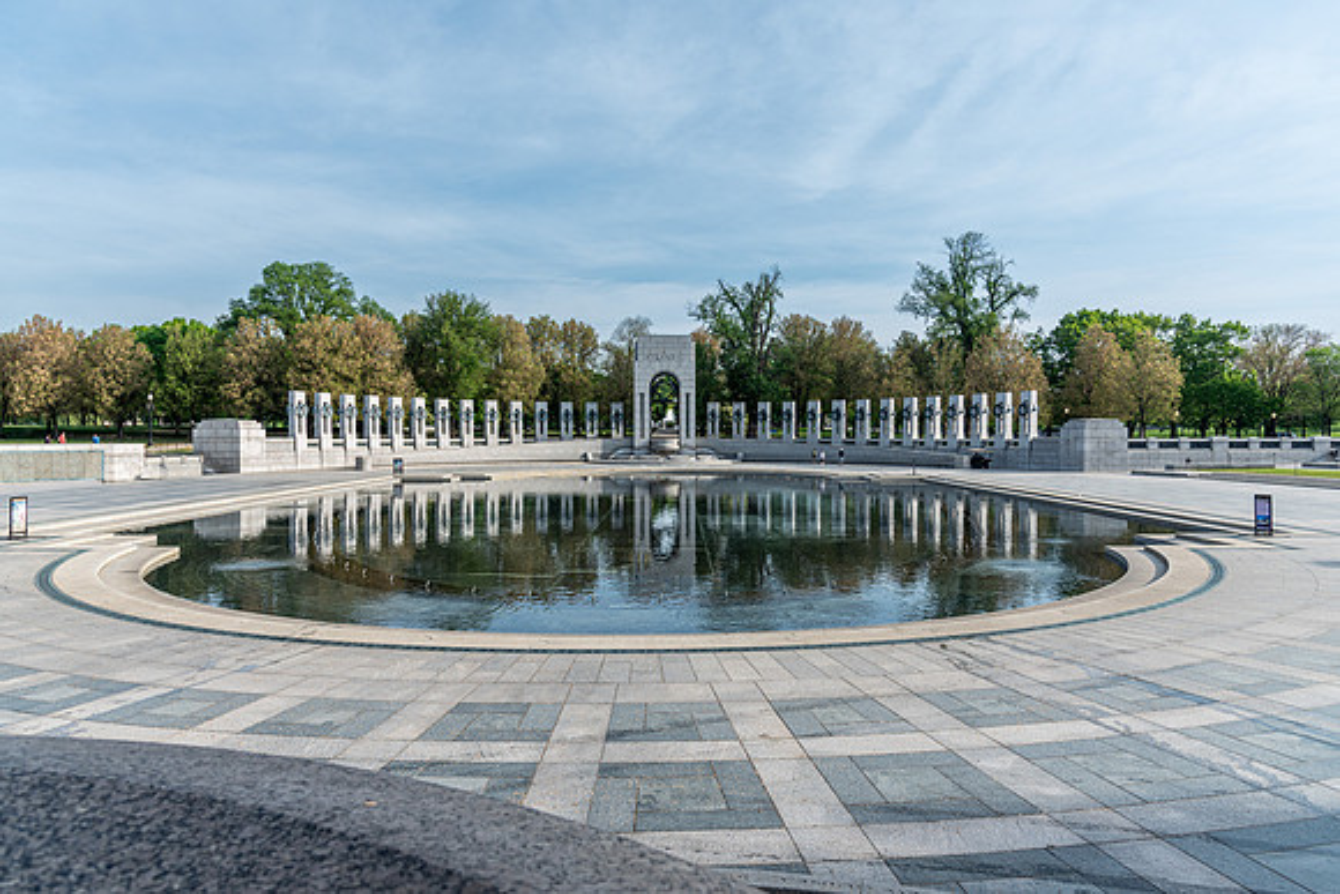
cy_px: 447
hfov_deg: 73.7
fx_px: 894
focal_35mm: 24
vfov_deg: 53.2
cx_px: 670
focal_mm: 24
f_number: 6.3
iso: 100
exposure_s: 1/125
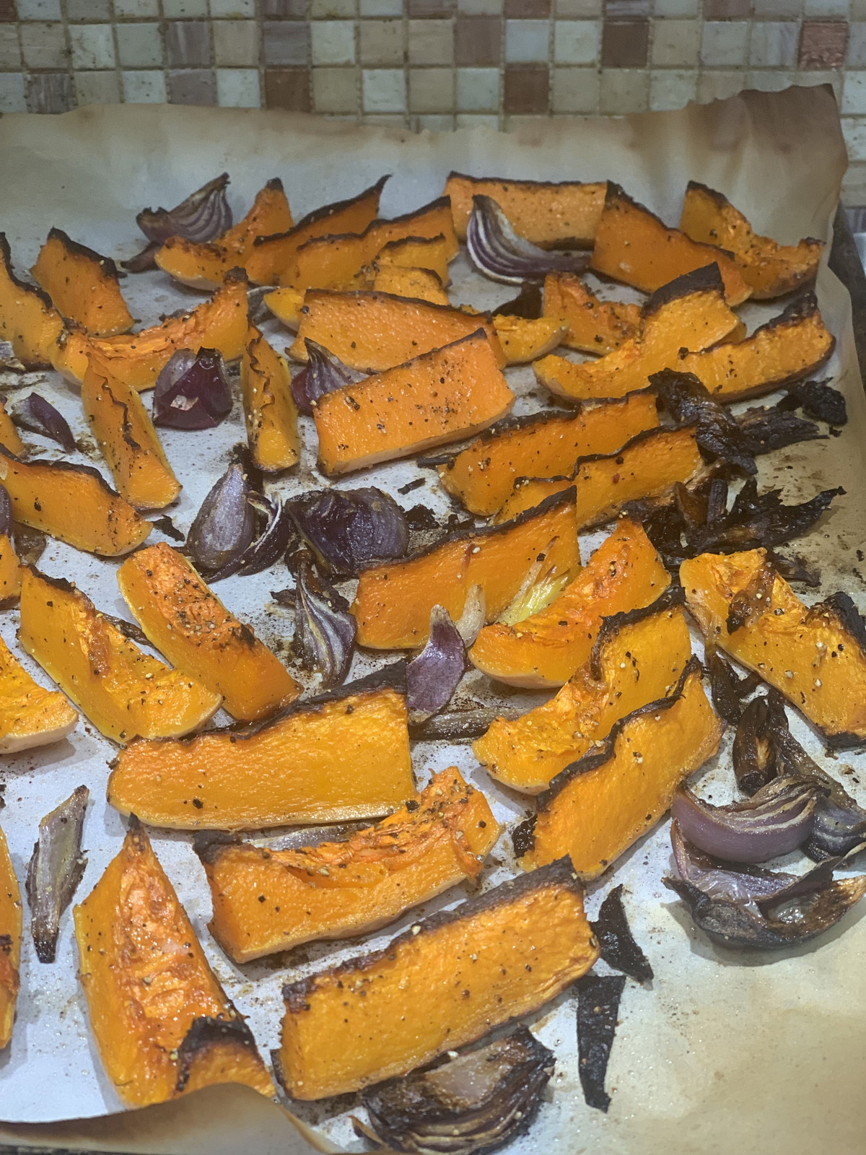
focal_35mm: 52
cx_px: 433
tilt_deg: -35.0
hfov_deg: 28.0
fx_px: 1735
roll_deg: +0.4
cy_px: 578
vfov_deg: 36.8
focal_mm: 6
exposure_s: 1/120
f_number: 2.4
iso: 100
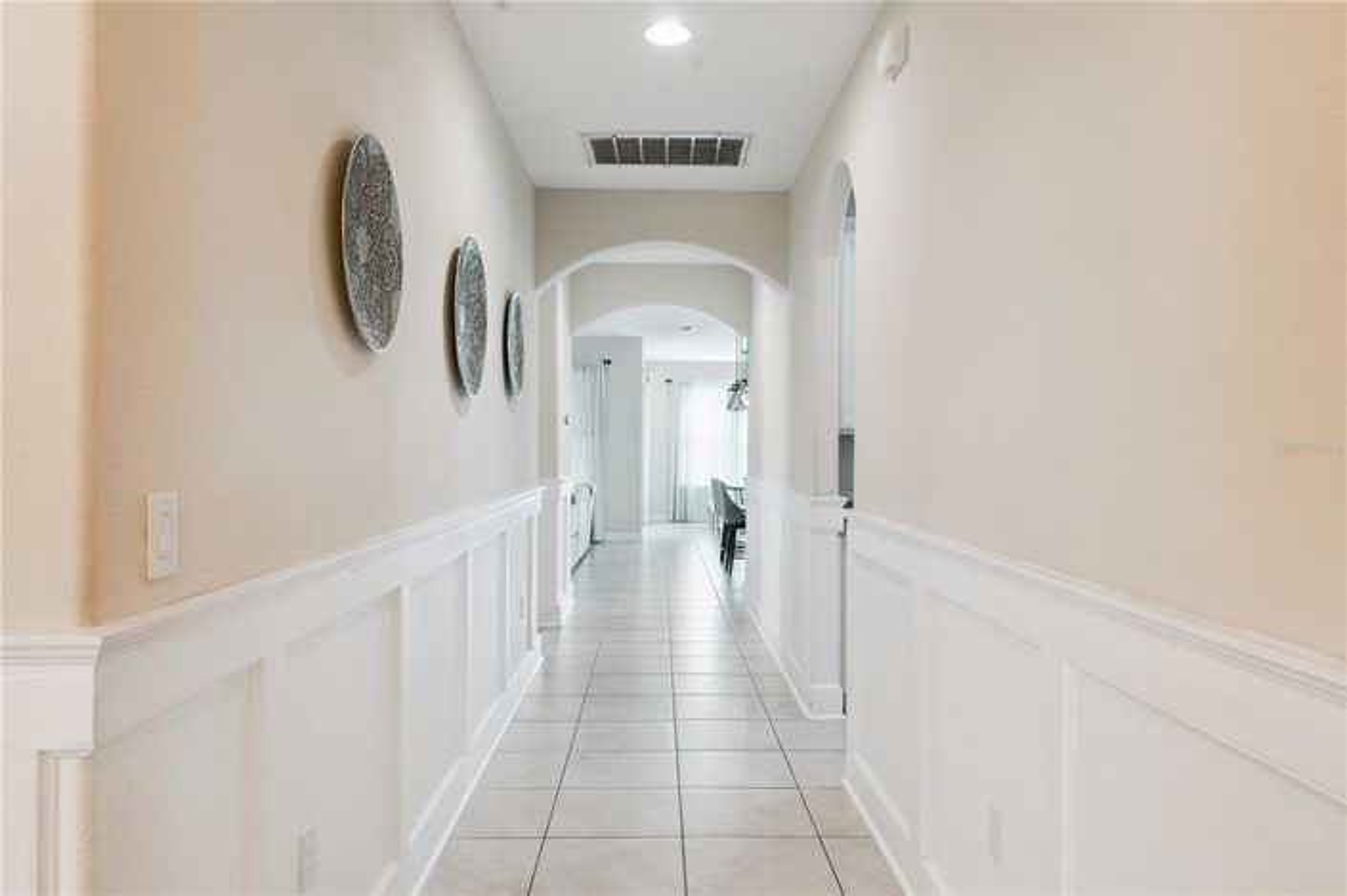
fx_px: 935
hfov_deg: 71.5
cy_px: 448
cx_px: 674
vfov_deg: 51.2
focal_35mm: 25
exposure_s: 1/13
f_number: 10
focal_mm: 25
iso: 640
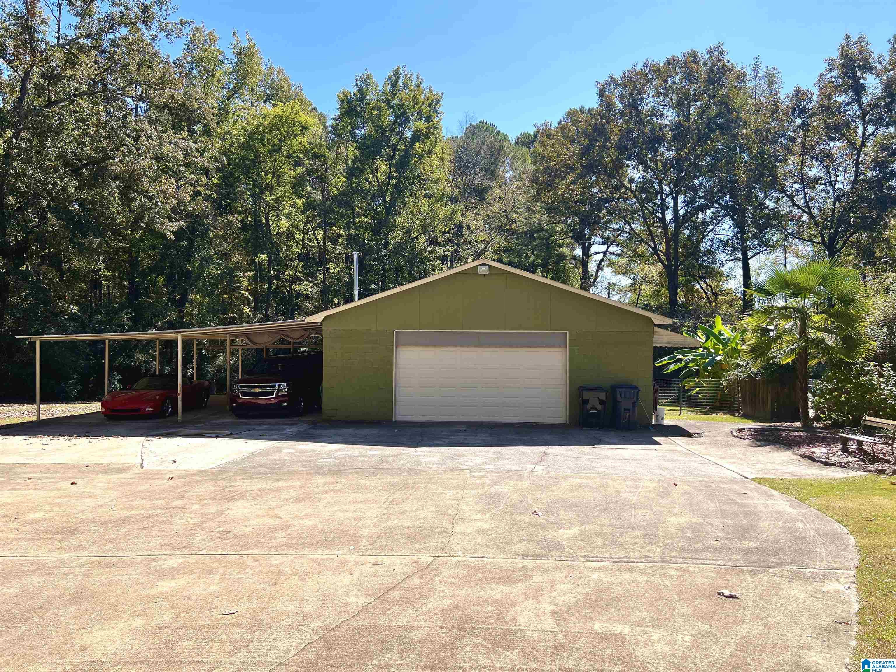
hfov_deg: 67.3
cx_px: 448
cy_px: 336
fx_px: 673
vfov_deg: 53.1
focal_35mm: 26
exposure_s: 1/2123
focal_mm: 5.7
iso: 50
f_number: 1.5
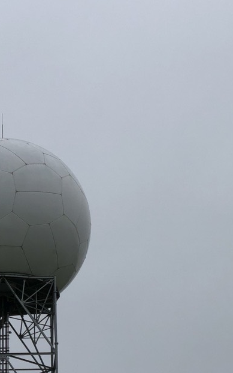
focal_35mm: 124
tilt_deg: +24.7
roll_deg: +4.2
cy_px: 208
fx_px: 1259
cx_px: 171
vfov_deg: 16.8
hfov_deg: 10.6
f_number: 2.4
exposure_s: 1/592
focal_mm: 6
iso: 16
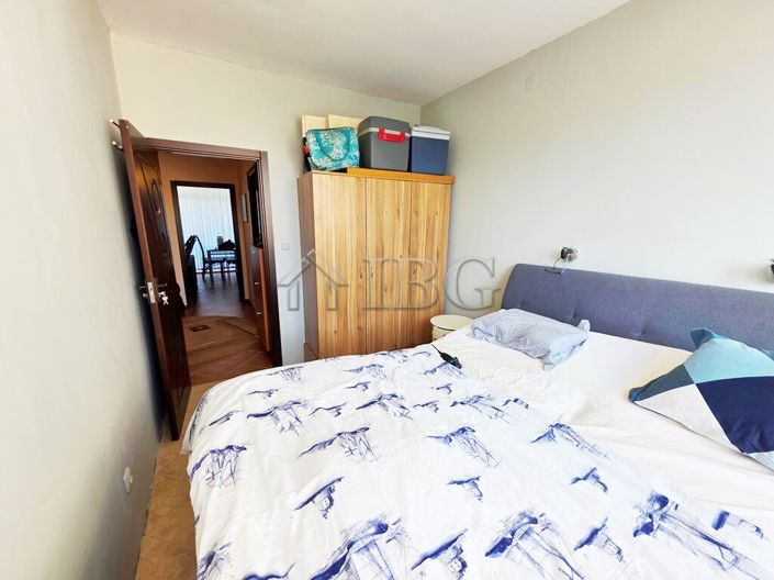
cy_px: 290
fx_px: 291
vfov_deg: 89.9
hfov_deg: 106.2
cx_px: 387
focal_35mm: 13
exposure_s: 1/100
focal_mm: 2.2
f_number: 1.9
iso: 40
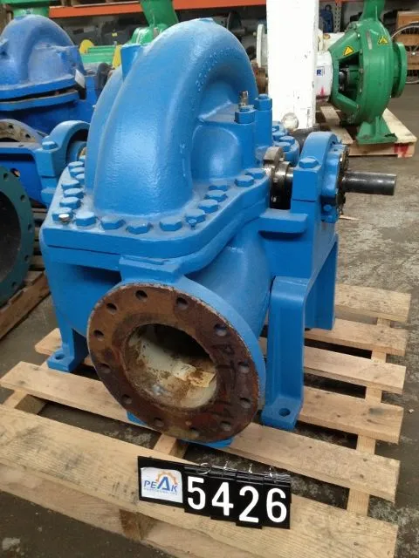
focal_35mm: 35
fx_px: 565
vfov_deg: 52.6
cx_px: 210
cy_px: 279
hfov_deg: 40.7
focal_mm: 4.28
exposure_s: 1/20
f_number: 2.4
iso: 200
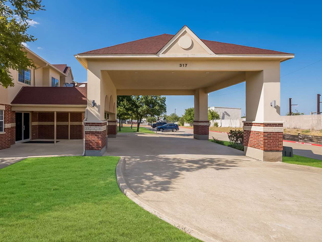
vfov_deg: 81.7
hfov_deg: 97.0
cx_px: 130
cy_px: 117
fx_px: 140
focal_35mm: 15
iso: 640
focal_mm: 13
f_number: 6.3
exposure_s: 1/1250
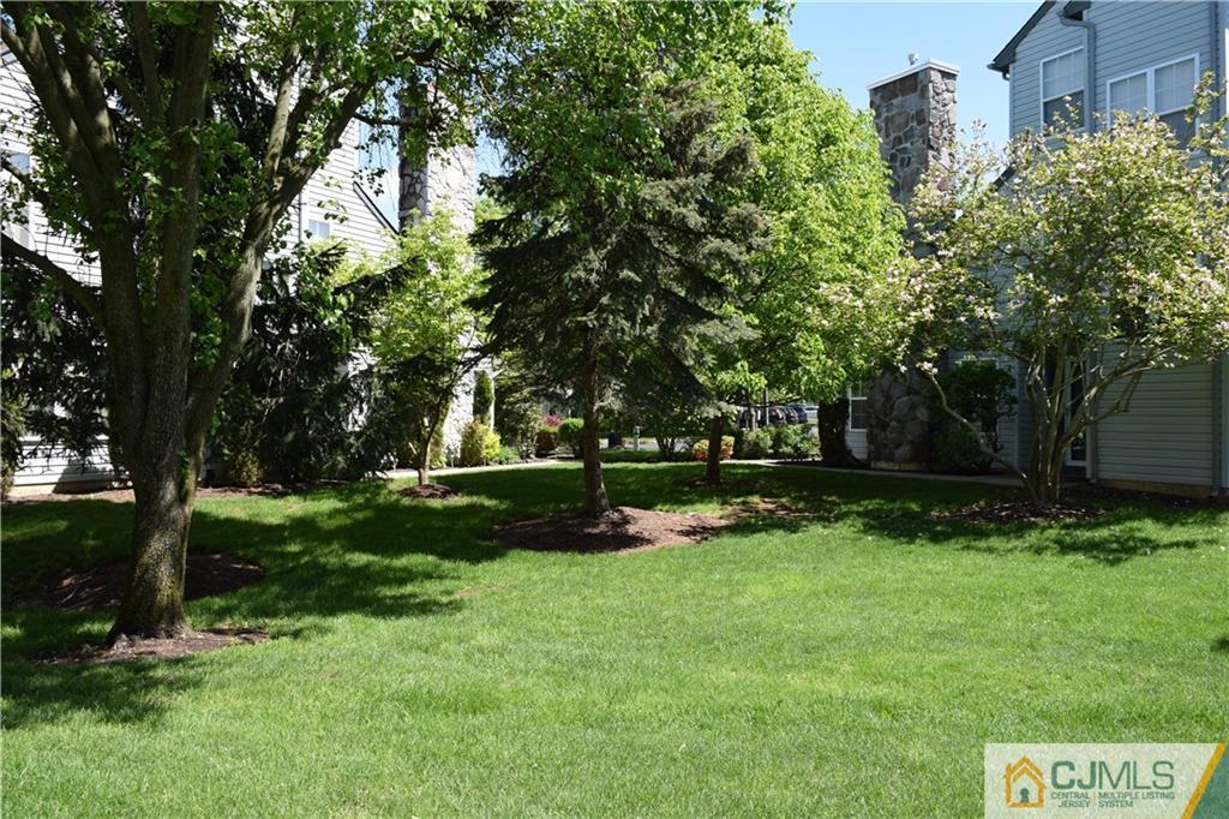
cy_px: 410
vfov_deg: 47.9
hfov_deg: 67.4
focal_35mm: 27
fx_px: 921
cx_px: 614
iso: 100
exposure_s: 1/200
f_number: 6.3
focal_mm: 18
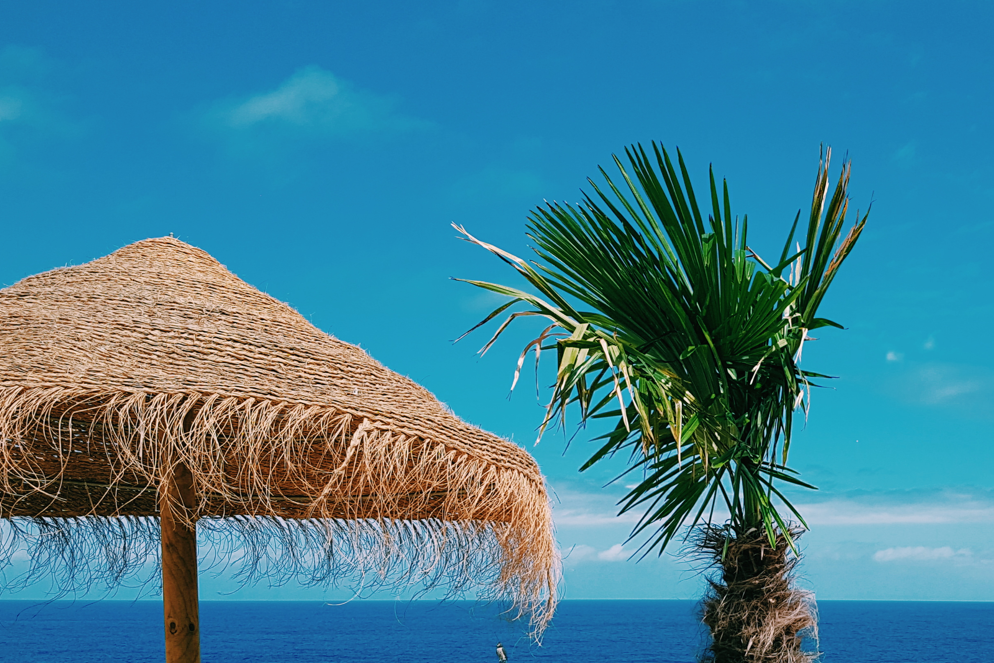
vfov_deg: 29.5
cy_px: 486
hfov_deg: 42.1
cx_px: 765
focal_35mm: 45
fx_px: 1242
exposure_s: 1/3064
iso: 40
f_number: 1.7
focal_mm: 4.2
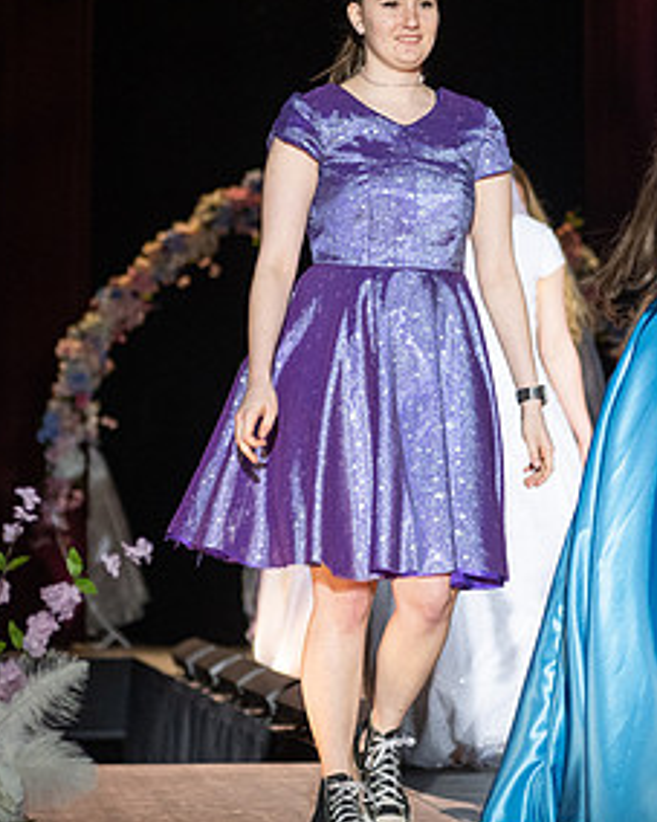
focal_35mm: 188
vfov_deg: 10.3
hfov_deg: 8.2
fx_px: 4572
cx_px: 738
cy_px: 289
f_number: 2.8
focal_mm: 70
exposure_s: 1/1000
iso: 640
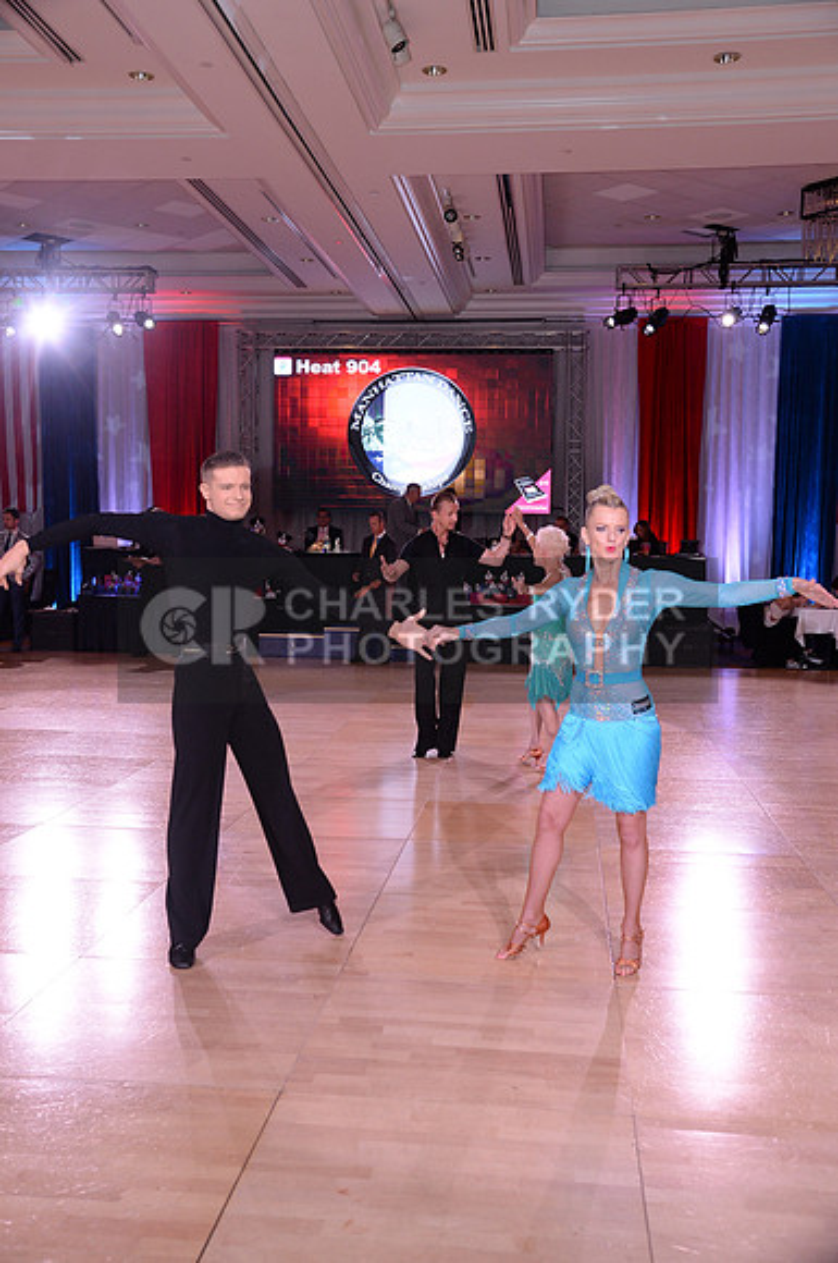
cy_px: 632
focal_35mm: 35
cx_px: 419
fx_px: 1226
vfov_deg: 54.5
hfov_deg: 37.7
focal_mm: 35
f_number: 5.6
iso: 1600
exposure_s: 1/250
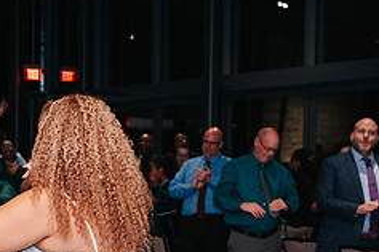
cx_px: -67
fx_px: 979
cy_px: 261
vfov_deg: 14.4
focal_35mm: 93
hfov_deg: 20.6
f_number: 2.8
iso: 1000
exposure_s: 1/200
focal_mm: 35
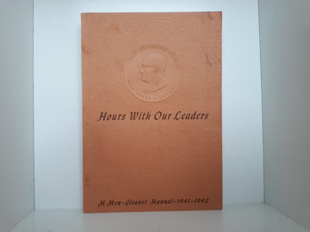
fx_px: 251
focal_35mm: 28
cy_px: 116
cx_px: 155
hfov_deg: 63.4
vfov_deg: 49.7
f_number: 1.7
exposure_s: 1/50
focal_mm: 3.7
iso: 64
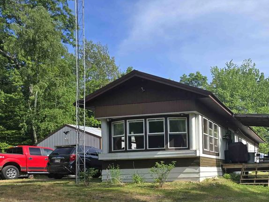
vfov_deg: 34.0
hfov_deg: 43.5
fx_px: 319
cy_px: 164
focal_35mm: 41
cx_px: 217
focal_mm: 6.3
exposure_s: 1/494
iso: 12
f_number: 1.7
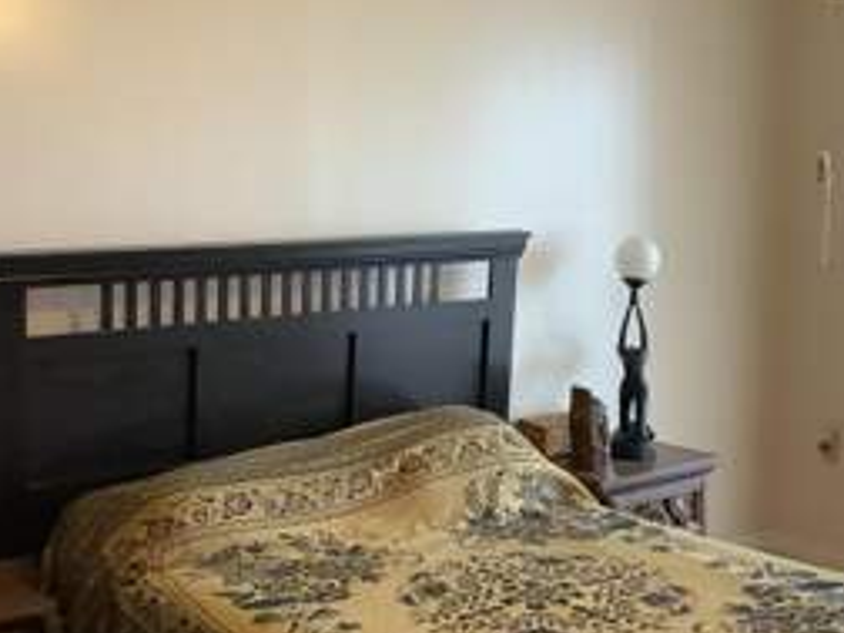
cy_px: 350
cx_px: 522
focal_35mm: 59
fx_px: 1439
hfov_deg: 32.6
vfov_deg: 24.8
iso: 250
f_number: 2.4
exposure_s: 1/60
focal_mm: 3.3
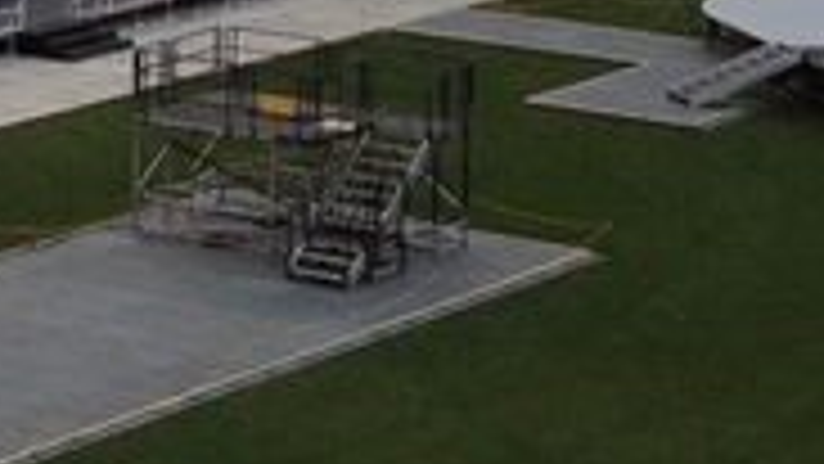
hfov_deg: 8.6
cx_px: -1090
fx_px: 5004
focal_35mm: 229
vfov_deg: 5.2
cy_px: -417
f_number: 2.4
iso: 64
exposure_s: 1/121
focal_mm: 4.28
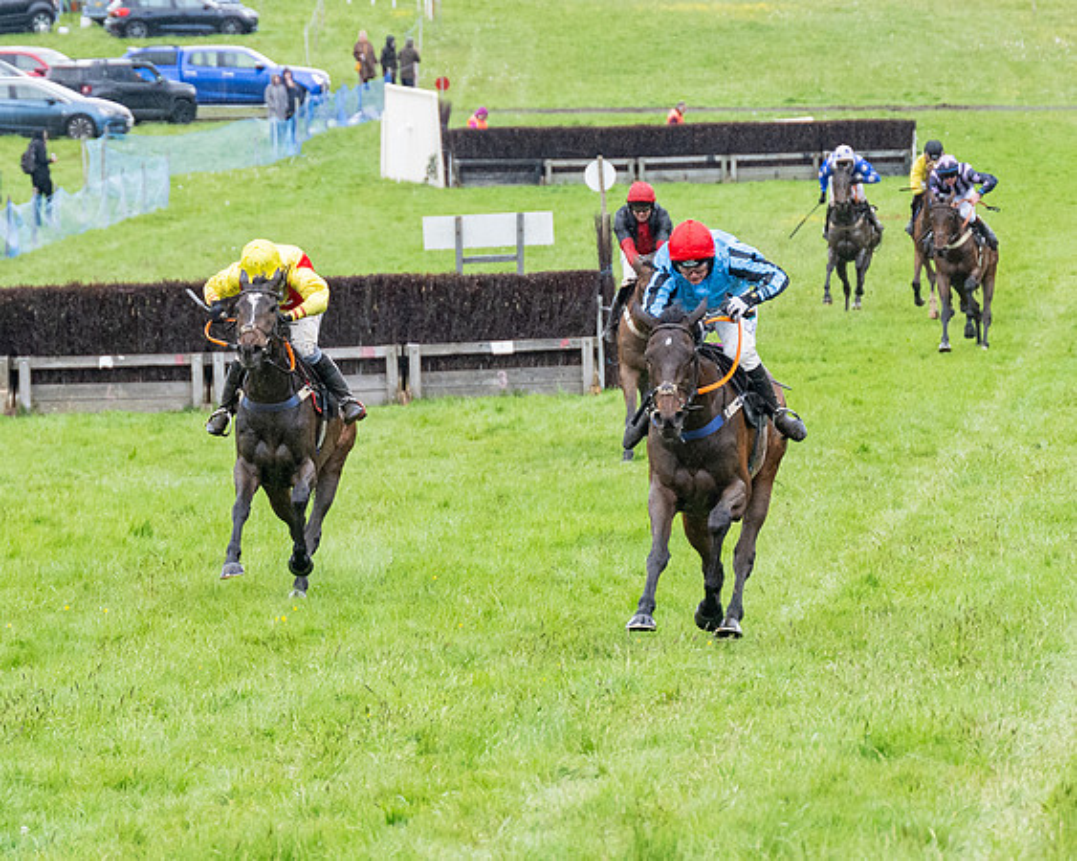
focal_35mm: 284
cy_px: 365
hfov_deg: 6.8
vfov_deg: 5.5
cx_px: 565
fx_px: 9040
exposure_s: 1/1000
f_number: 4
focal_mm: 110
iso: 1000
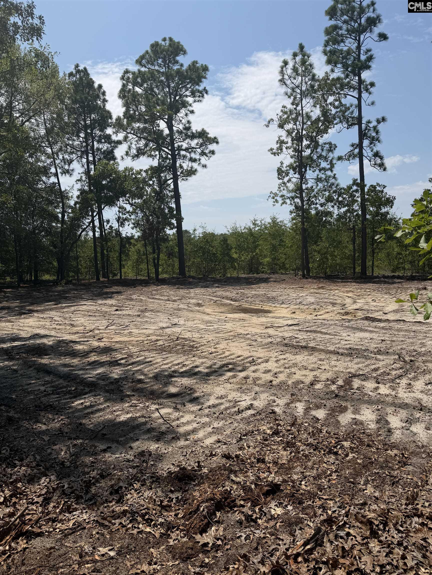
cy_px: 288
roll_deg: +3.3
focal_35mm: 24
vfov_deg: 71.6
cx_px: 216
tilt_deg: -3.2
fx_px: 399
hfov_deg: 56.8
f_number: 1.78
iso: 80
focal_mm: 6.76
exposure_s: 1/8130
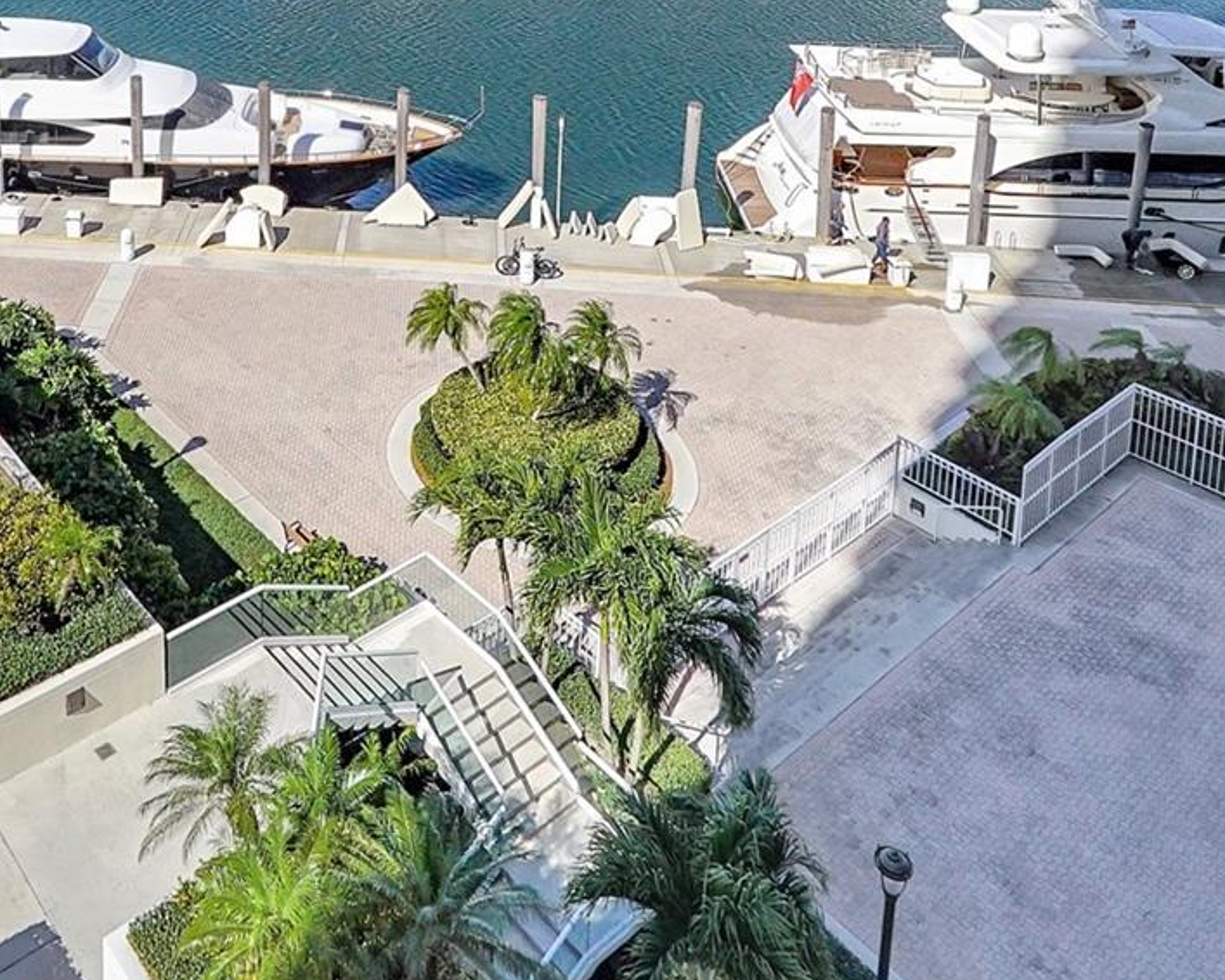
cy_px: 100
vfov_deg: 39.2
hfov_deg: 49.4
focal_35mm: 35
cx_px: 305
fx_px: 1272
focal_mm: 16.5
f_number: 13
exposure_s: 1/1250
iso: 640
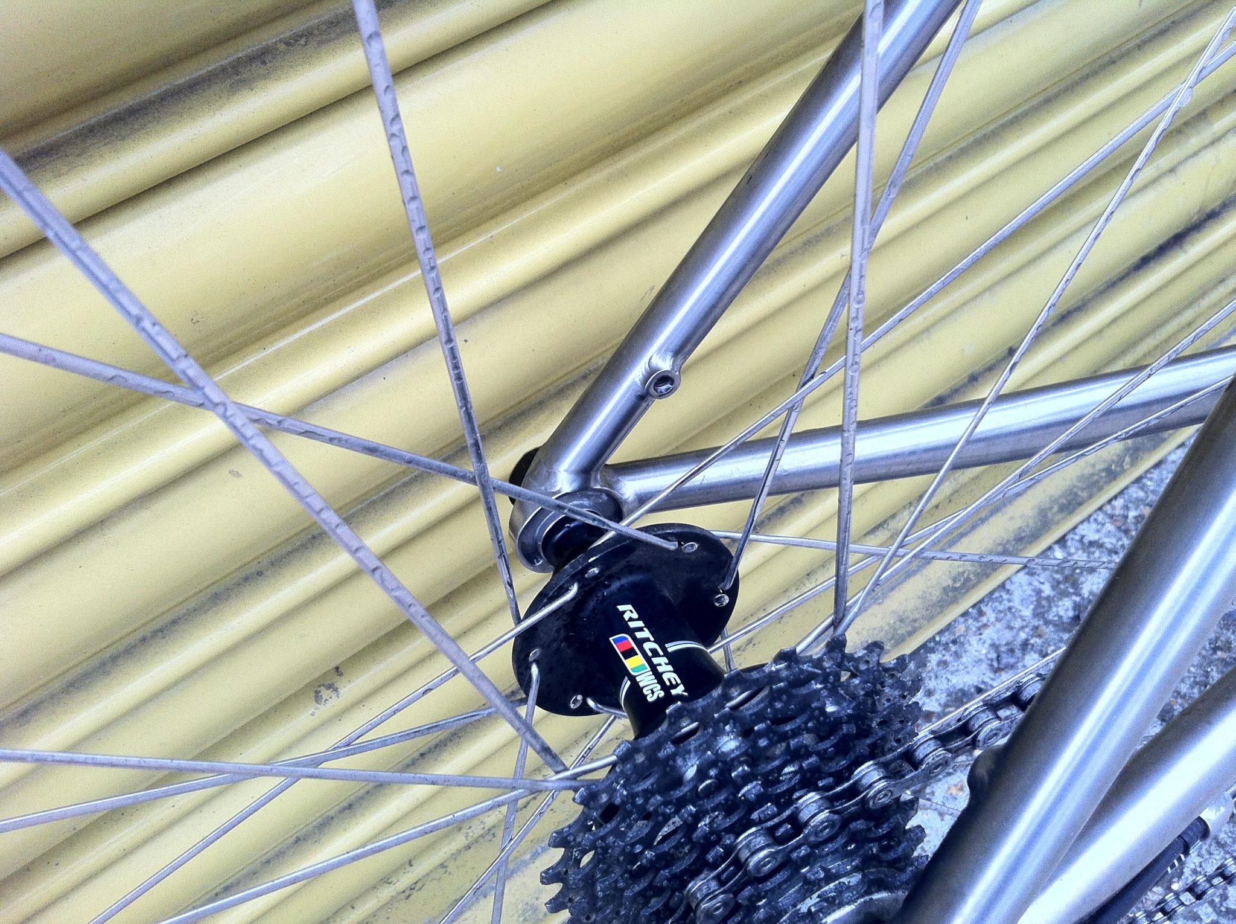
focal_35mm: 35
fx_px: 1248
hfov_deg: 52.7
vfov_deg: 40.6
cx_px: 618
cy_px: 462
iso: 80
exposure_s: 1/120
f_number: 2.8
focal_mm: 3.85
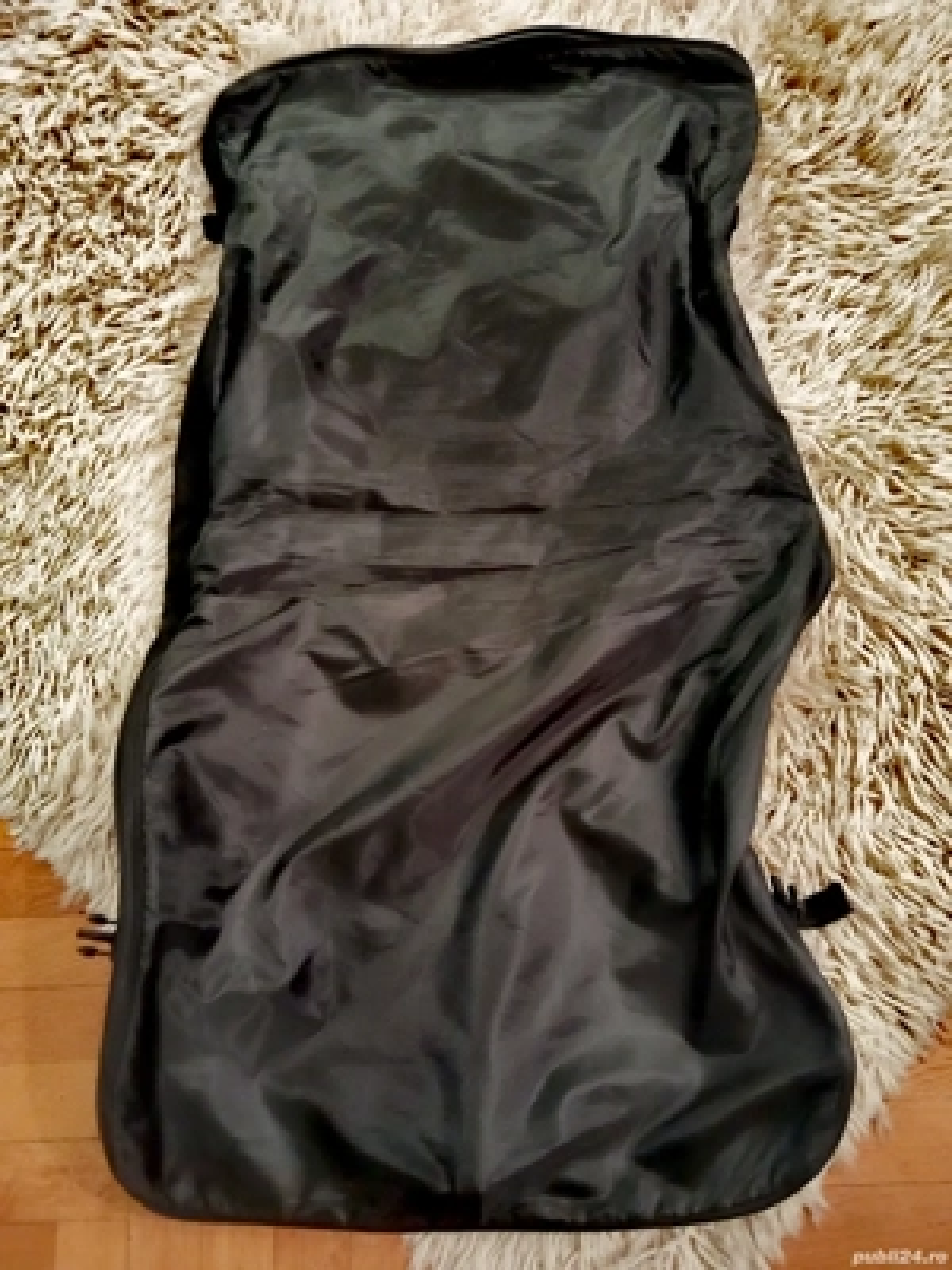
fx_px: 953
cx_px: 476
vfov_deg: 67.3
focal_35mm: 26
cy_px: 635
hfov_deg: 53.1
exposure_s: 1/14.3
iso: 6365
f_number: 1.9
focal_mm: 4.95
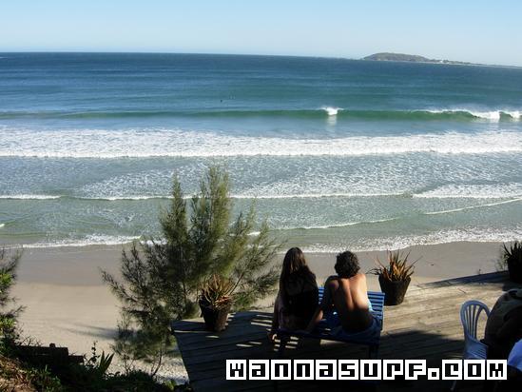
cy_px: 196
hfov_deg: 51.3
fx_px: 543
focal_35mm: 36
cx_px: 261
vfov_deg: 39.7
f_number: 5.4
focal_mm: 7.5
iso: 50
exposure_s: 1/287
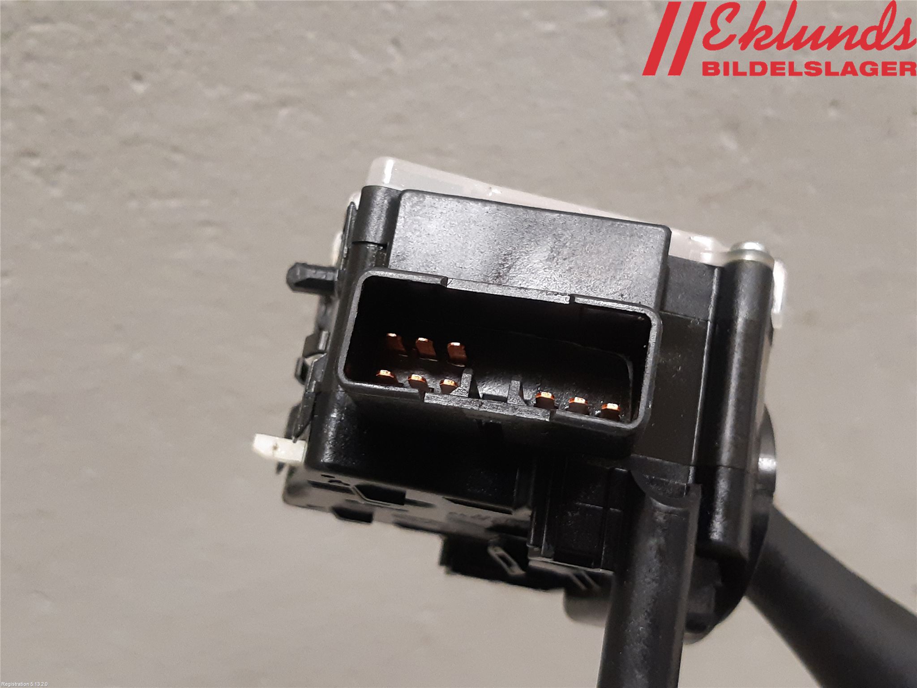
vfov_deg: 53.1
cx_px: 458
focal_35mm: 26
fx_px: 689
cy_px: 344
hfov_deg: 67.3
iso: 250
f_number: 1.7
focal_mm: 3.93
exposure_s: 1/50
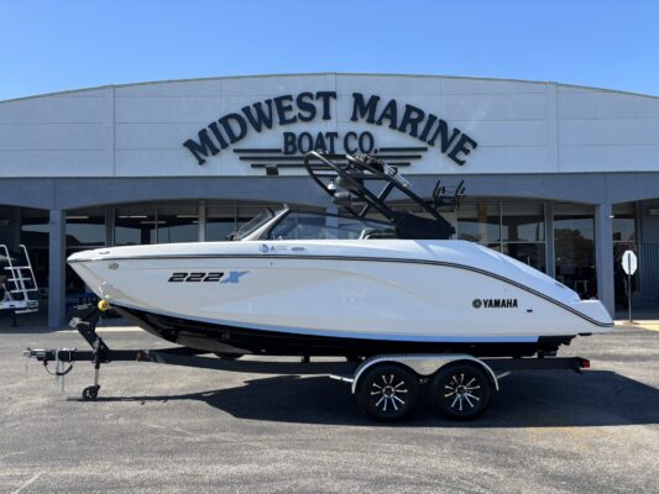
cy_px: 247
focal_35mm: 26
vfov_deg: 53.1
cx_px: 330
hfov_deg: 67.3
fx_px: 495
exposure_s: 1/1812
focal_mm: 5.96
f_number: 1.6
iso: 50
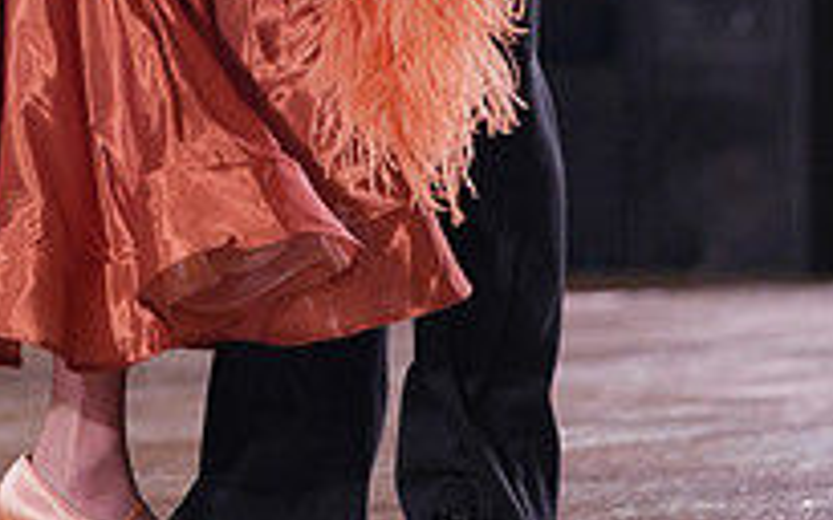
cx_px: 156
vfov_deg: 4.0
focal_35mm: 329
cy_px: -443
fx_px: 7467
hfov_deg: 6.4
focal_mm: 114
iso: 800
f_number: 2.8
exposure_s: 1/500
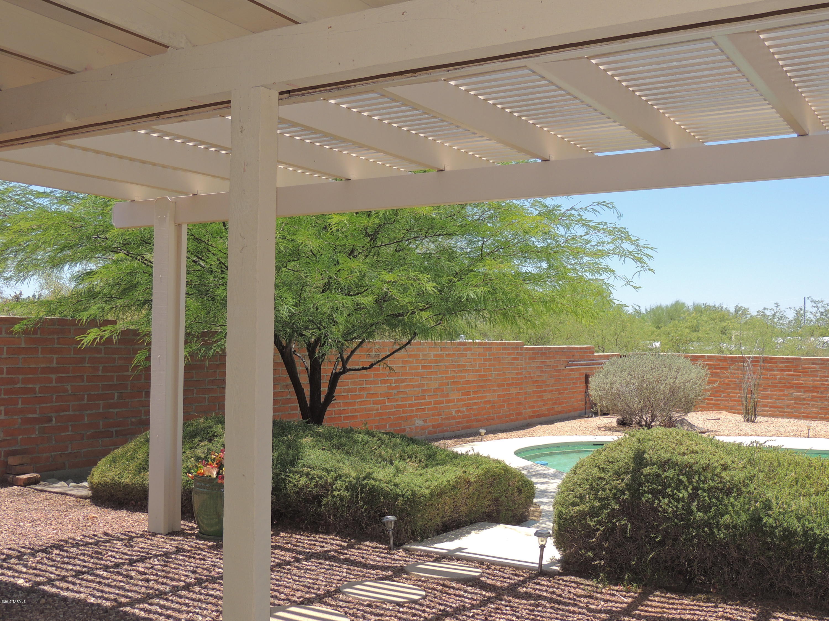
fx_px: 958
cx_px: 414
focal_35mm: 40
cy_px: 310
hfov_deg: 46.8
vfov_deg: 36.0
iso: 100
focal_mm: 7.1
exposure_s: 1/640
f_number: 3.3
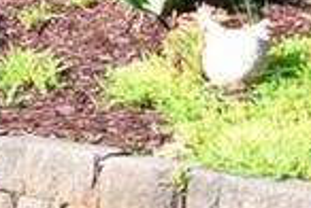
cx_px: -475
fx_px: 1757
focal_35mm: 203
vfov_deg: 6.5
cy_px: -272
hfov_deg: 9.0
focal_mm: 11
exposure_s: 1/250
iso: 100
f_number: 4
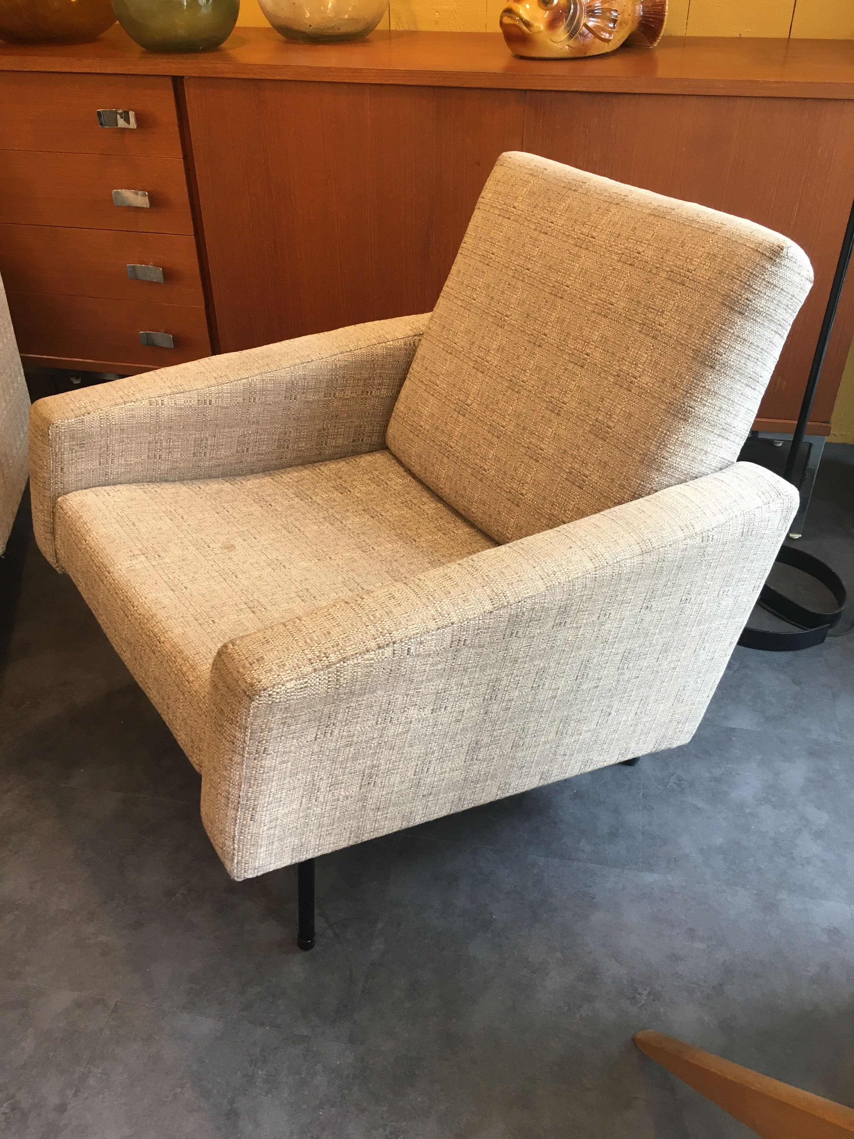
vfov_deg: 61.7
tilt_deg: -35.7
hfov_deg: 48.2
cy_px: 570
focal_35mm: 29
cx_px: 427
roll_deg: -0.2
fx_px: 954
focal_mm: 4.15
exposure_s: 1/33
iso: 100
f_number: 2.2
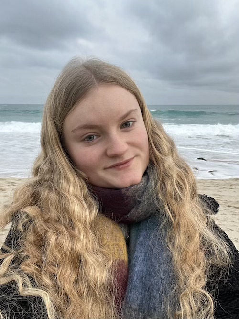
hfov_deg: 46.8
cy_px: 160
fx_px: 276
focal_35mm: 30
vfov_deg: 60.0
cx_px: 120
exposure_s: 1/60
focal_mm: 2.71
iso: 100
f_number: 2.2
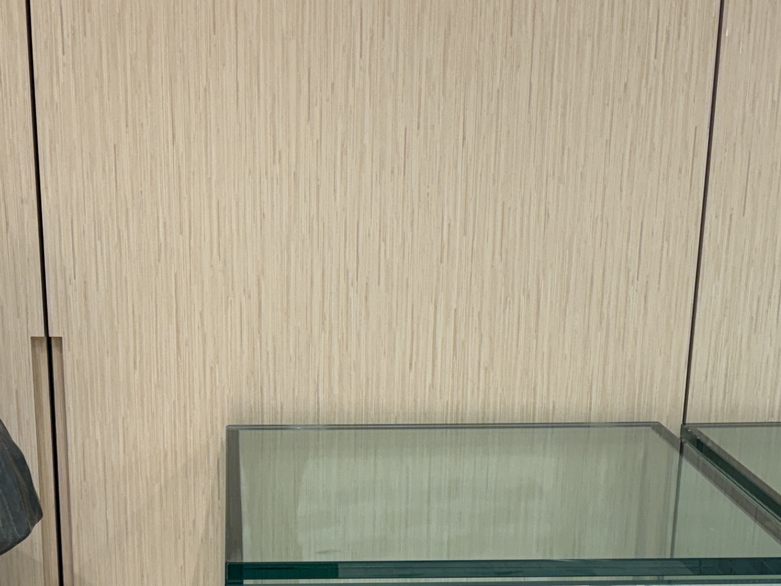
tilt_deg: -18.0
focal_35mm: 68
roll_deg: -0.4
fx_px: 1534
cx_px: 310
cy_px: 566
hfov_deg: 28.5
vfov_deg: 21.0
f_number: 1.78
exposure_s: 1/120
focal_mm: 6.76
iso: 125
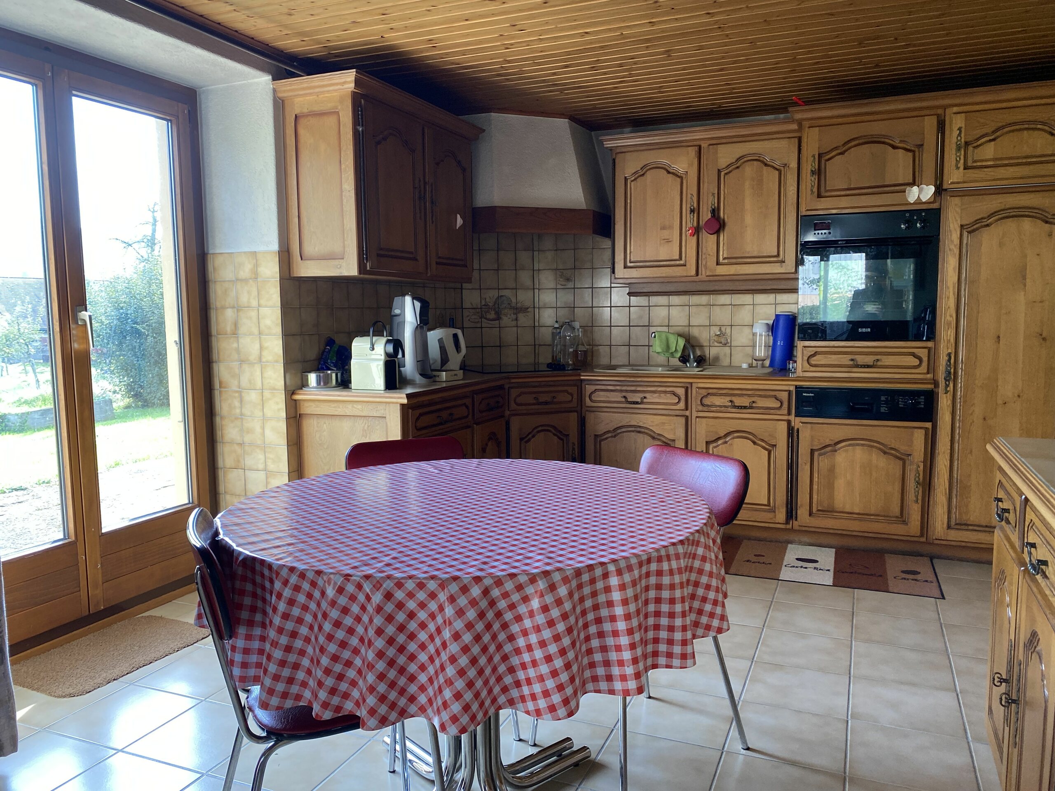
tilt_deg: -5.6
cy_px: 396
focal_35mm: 26
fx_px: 792
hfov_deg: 67.3
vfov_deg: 53.1
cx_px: 528
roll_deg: +0.6
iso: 125
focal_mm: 4.25
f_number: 1.8
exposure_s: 1/121
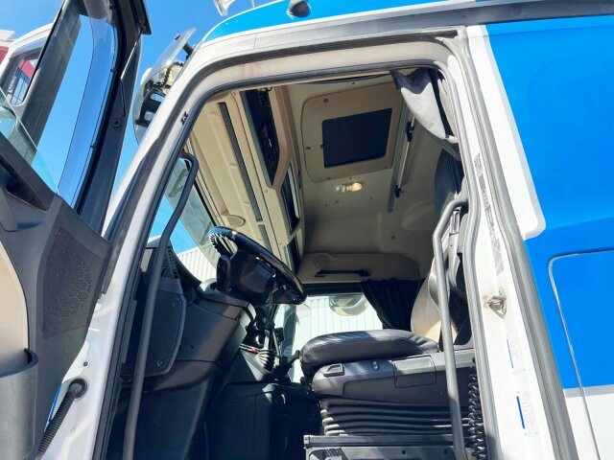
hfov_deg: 67.3
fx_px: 461
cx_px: 307
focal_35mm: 26
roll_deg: +1.2
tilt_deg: +31.3
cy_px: 230
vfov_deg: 53.1
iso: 50
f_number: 1.5
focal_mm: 5.7
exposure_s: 1/1209
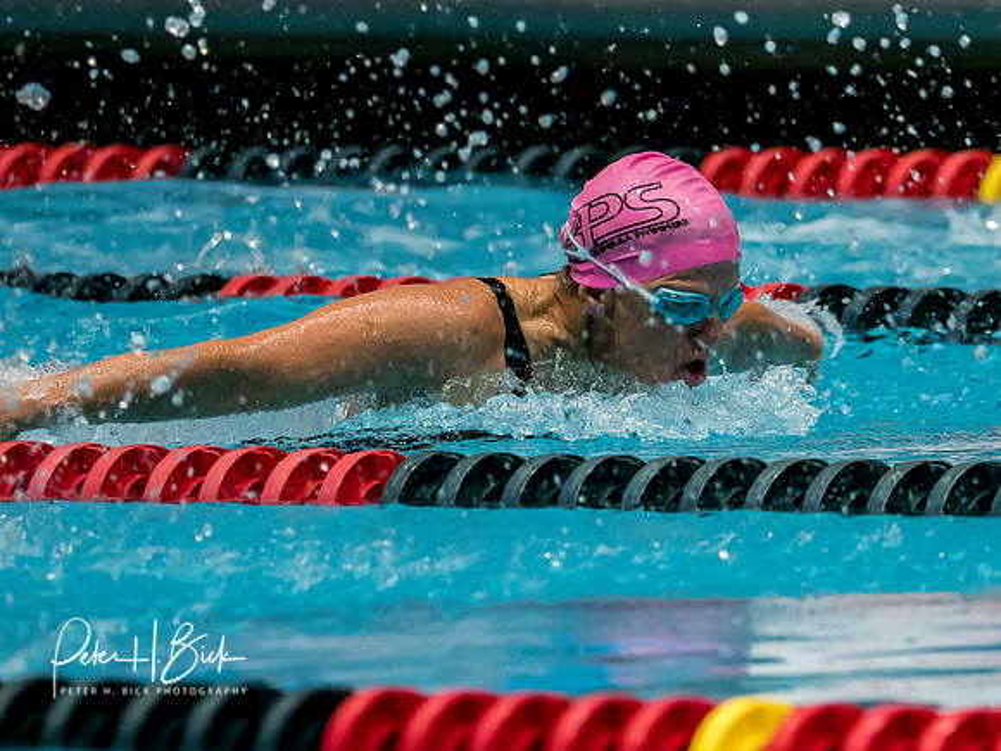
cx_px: 647
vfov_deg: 1.7
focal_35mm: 853
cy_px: 450
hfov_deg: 2.3
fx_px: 24652
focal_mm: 200
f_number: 2.8
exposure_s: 1/1000
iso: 2500
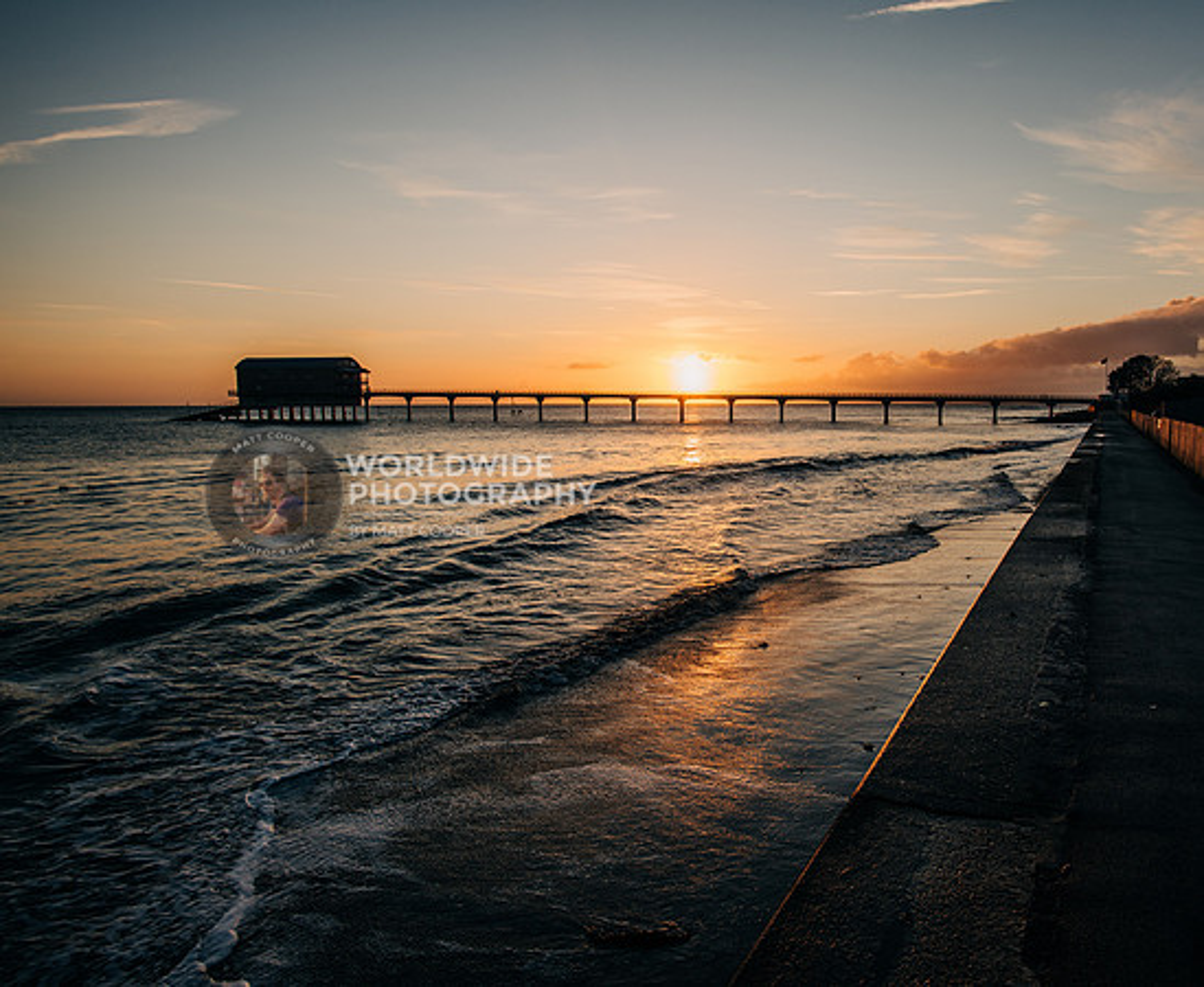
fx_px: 826
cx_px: 740
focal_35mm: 23
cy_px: 494
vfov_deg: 61.7
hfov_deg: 71.2
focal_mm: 20
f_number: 8
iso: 200
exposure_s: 1/320
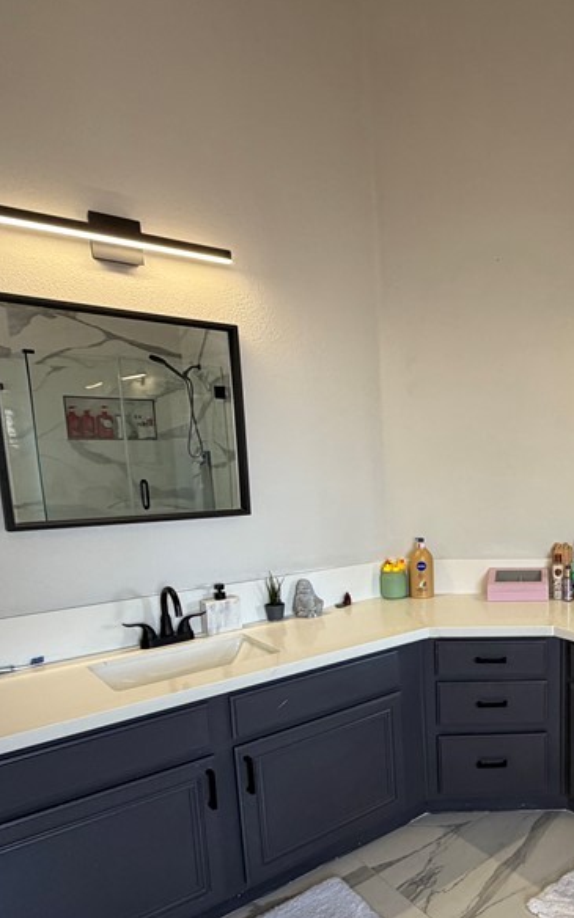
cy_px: 542
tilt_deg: -9.3
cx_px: 591
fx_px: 651
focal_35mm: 26
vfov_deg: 69.8
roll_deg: +0.0
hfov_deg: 40.7
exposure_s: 1/121
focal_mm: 2.22
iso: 160
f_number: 2.2
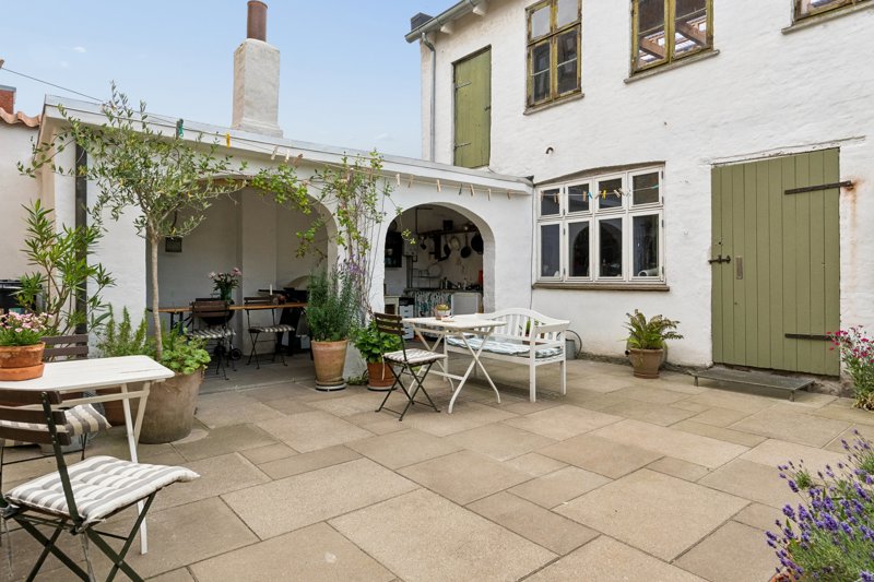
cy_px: 291
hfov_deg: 79.2
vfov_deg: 57.8
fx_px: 528
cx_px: 437
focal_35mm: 22
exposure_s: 1/640
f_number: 8
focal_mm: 14.5
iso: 400
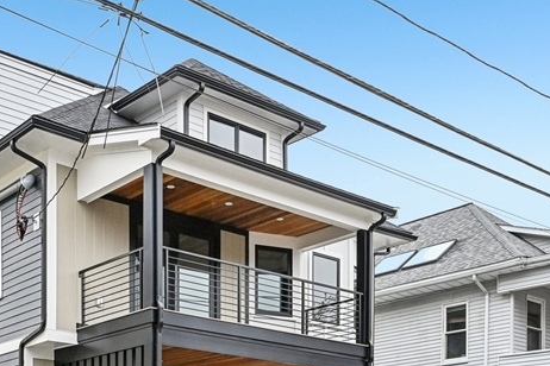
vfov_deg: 25.7
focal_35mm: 51
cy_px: 329
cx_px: 201
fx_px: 779
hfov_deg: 38.6
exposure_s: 1/500
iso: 400
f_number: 8
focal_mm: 23
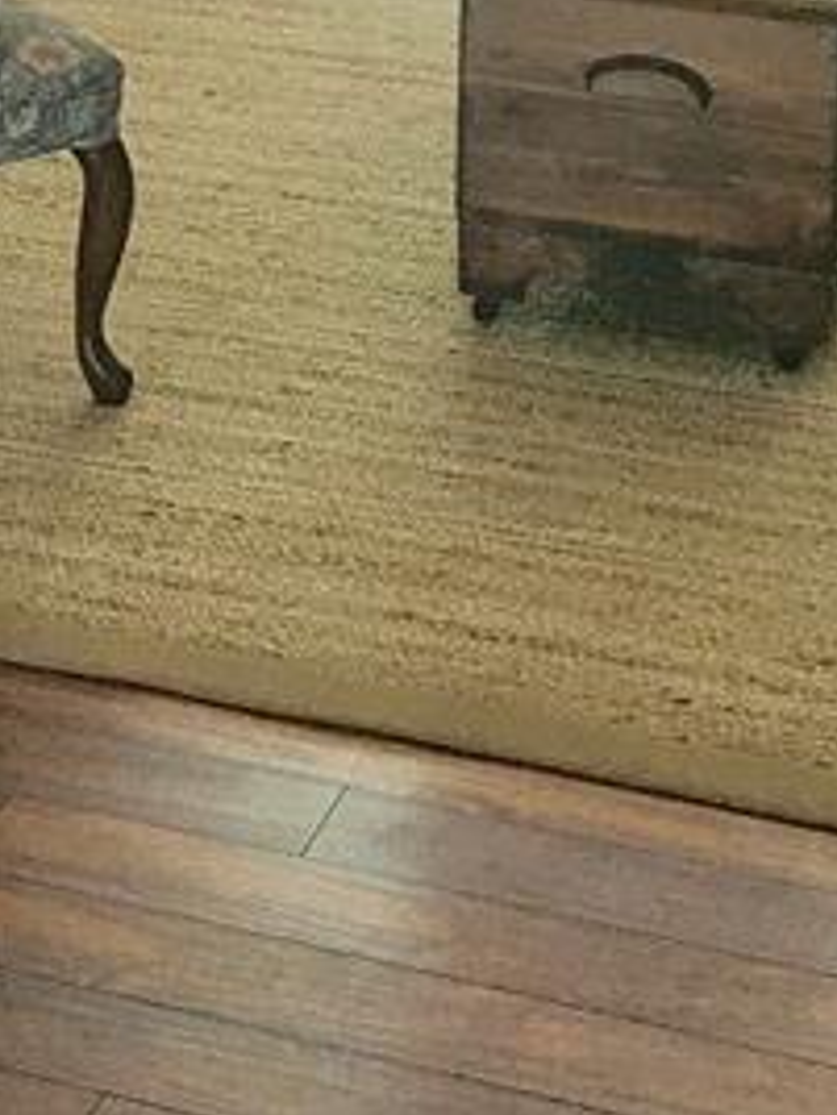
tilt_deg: -9.5
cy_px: -374
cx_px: -17
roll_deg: -1.4
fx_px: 3450
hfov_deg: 13.6
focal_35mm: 107
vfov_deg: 17.2
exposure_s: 1/30
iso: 20
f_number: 1.8
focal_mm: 3.99
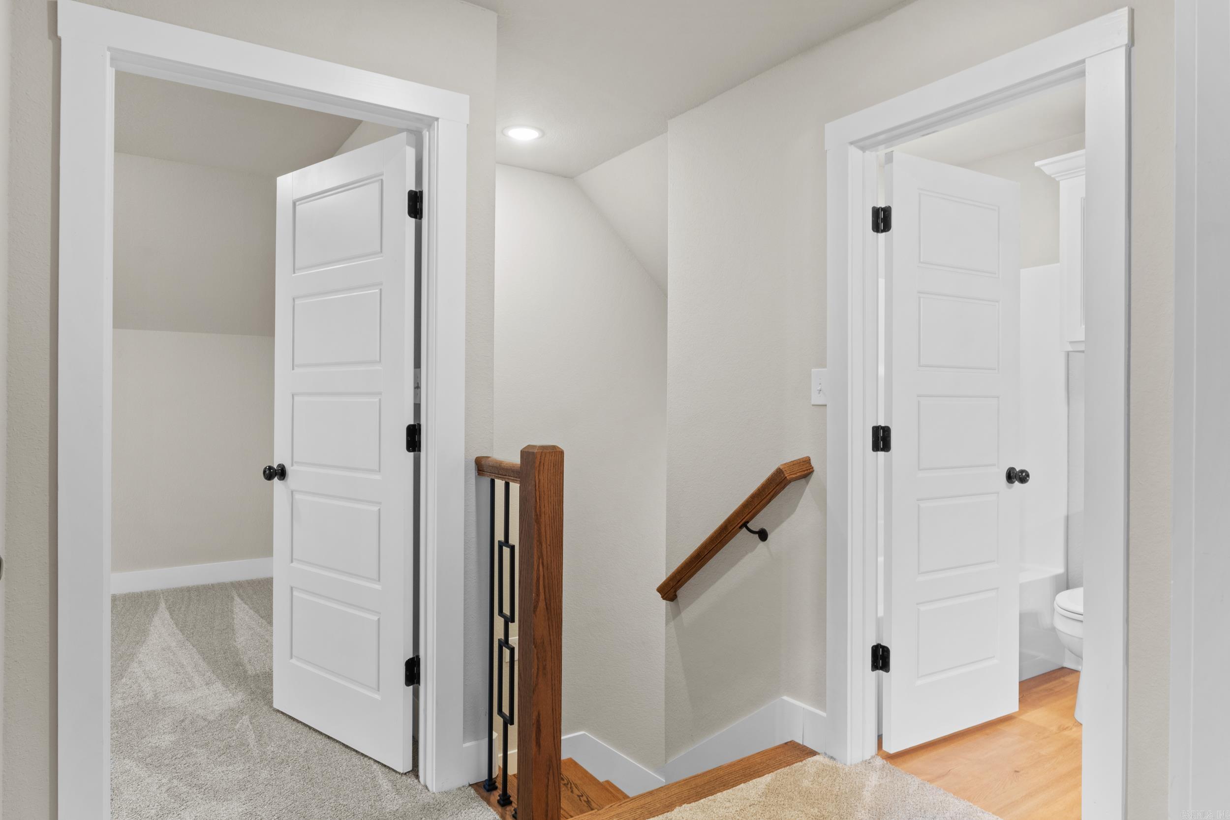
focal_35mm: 21
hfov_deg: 80.8
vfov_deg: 59.1
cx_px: 615
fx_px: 723
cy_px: 410
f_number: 9
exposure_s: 1/1.25
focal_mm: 14.1
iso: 200
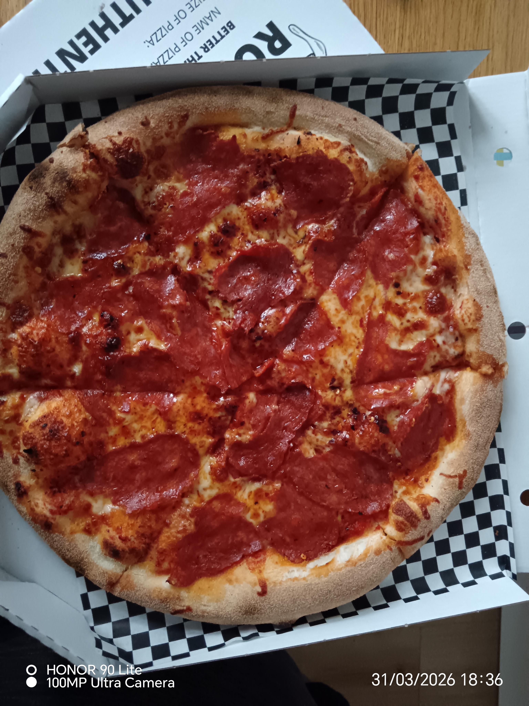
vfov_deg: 65.3
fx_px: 550
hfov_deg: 51.4
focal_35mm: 27
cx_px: 264
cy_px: 353
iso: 5137
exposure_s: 1/25
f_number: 1.9
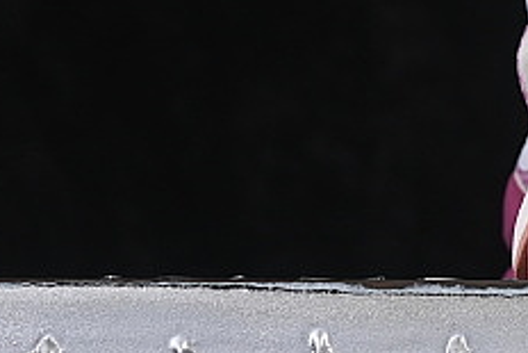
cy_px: -228
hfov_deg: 5.8
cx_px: 1049
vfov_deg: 3.9
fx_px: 5122
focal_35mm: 349
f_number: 8
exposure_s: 1/80
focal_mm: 50
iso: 160
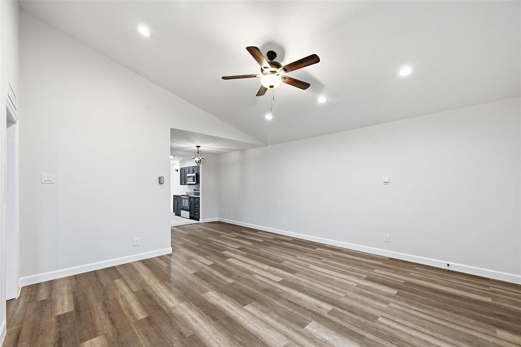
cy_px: 174
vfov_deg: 81.1
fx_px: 202
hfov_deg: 104.3
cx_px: 260
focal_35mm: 14
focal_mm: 14
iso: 1000
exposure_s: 1/500
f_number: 7.1
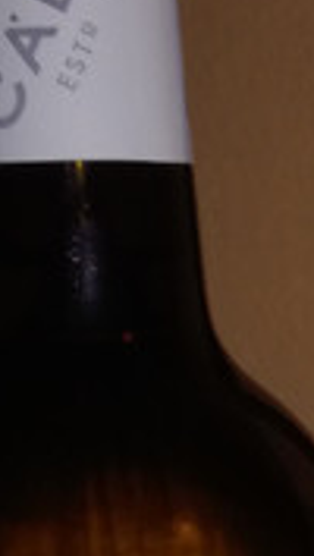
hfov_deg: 8.9
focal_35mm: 133
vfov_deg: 14.9
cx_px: 487
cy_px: 858
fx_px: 1962
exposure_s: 1/50
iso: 80
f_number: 2
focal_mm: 3.79
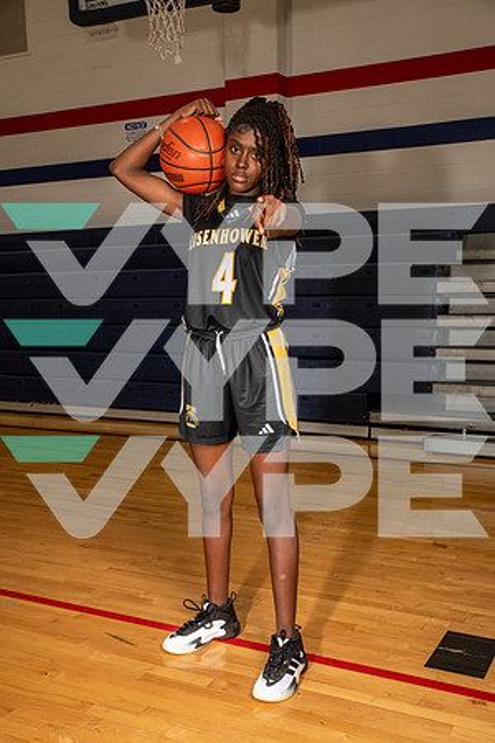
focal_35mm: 40
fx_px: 825
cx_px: 248
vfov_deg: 48.5
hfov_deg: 33.4
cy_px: 372
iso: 400
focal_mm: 40
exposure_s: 1/320
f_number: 7.1
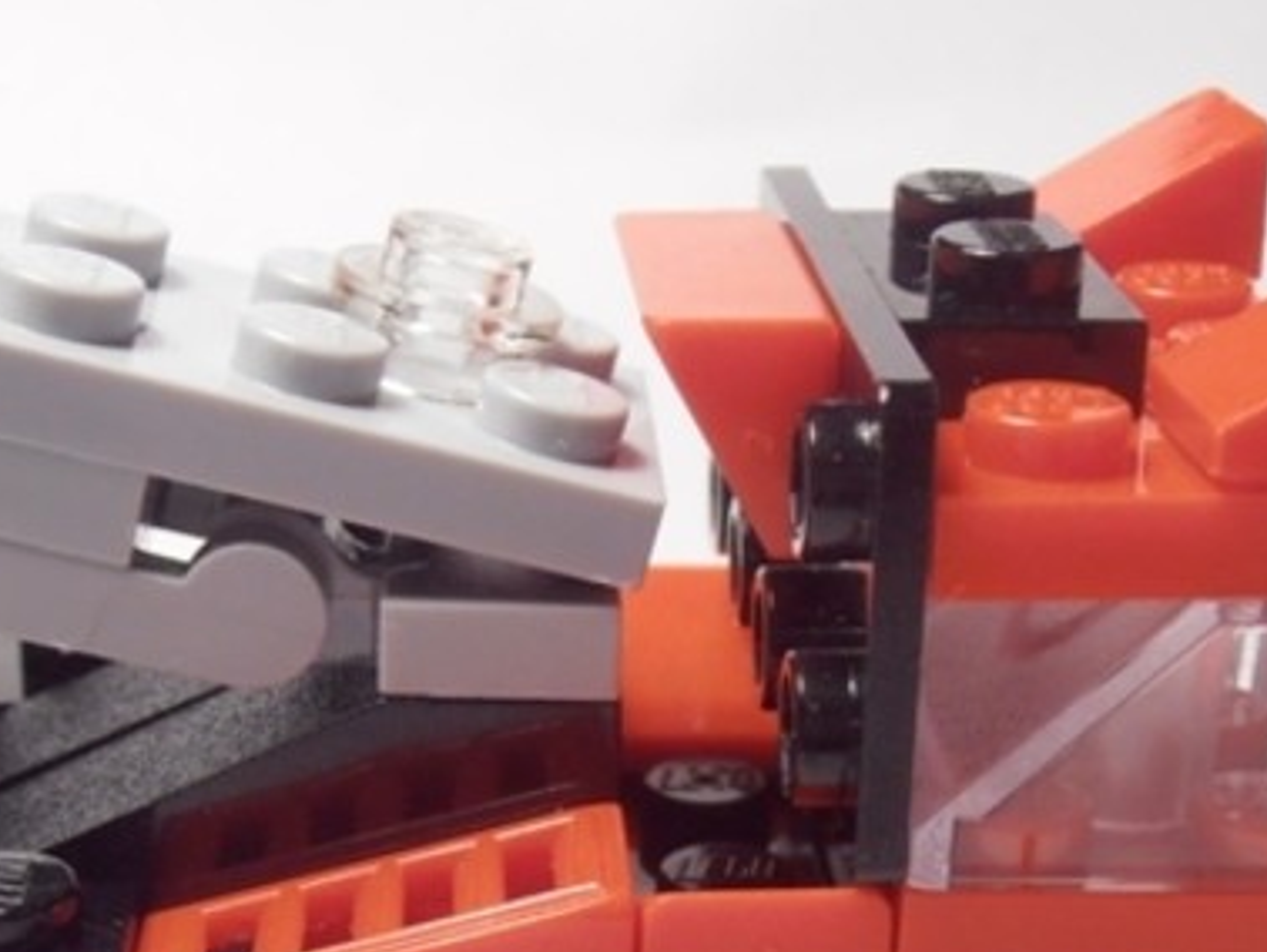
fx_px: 3223
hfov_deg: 22.2
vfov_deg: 16.5
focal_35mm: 88
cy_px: 900
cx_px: 543
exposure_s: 1/30
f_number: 3.9
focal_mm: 6.61
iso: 125
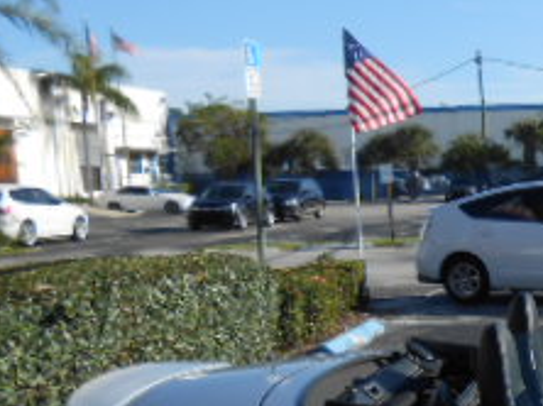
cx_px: 717
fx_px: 1175
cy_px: 389
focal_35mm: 75
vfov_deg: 19.1
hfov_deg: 23.0
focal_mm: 4.6
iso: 80
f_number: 3.5
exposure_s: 1/800
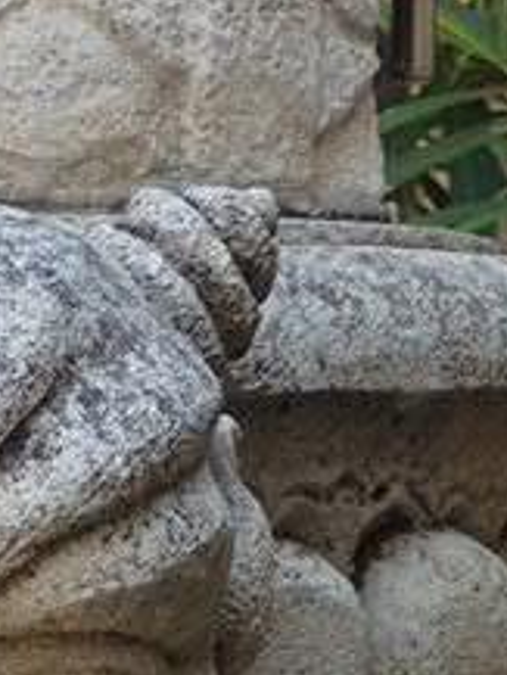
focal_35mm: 180
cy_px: 980
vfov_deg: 10.6
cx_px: -168
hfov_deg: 8.1
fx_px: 3512
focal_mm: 11.01
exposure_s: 1/125
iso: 100
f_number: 3.6
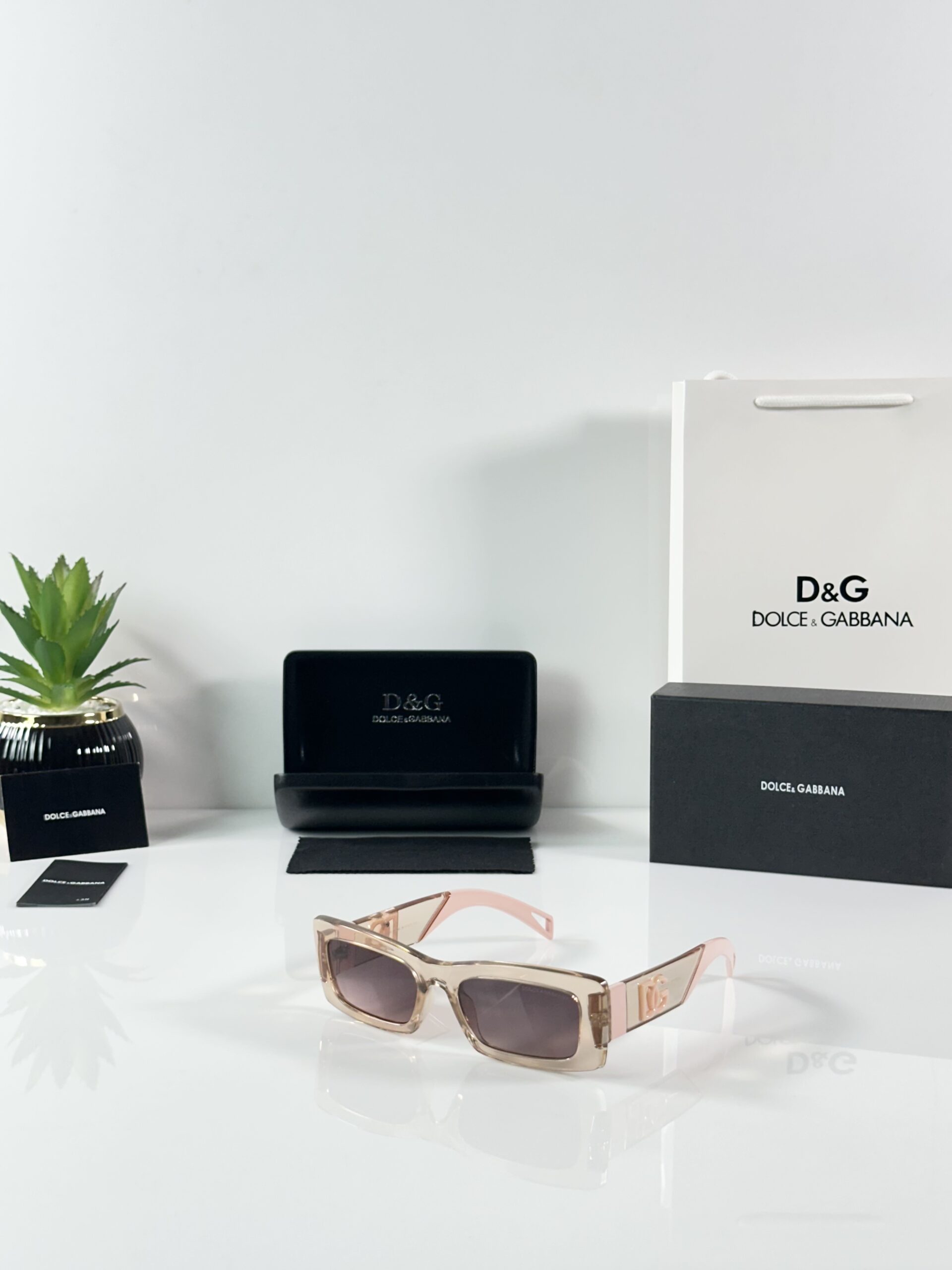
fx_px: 1760
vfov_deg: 39.7
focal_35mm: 48
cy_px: 635
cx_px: 476
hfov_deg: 30.3
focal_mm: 6.86
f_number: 1.78
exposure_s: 1/100
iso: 100
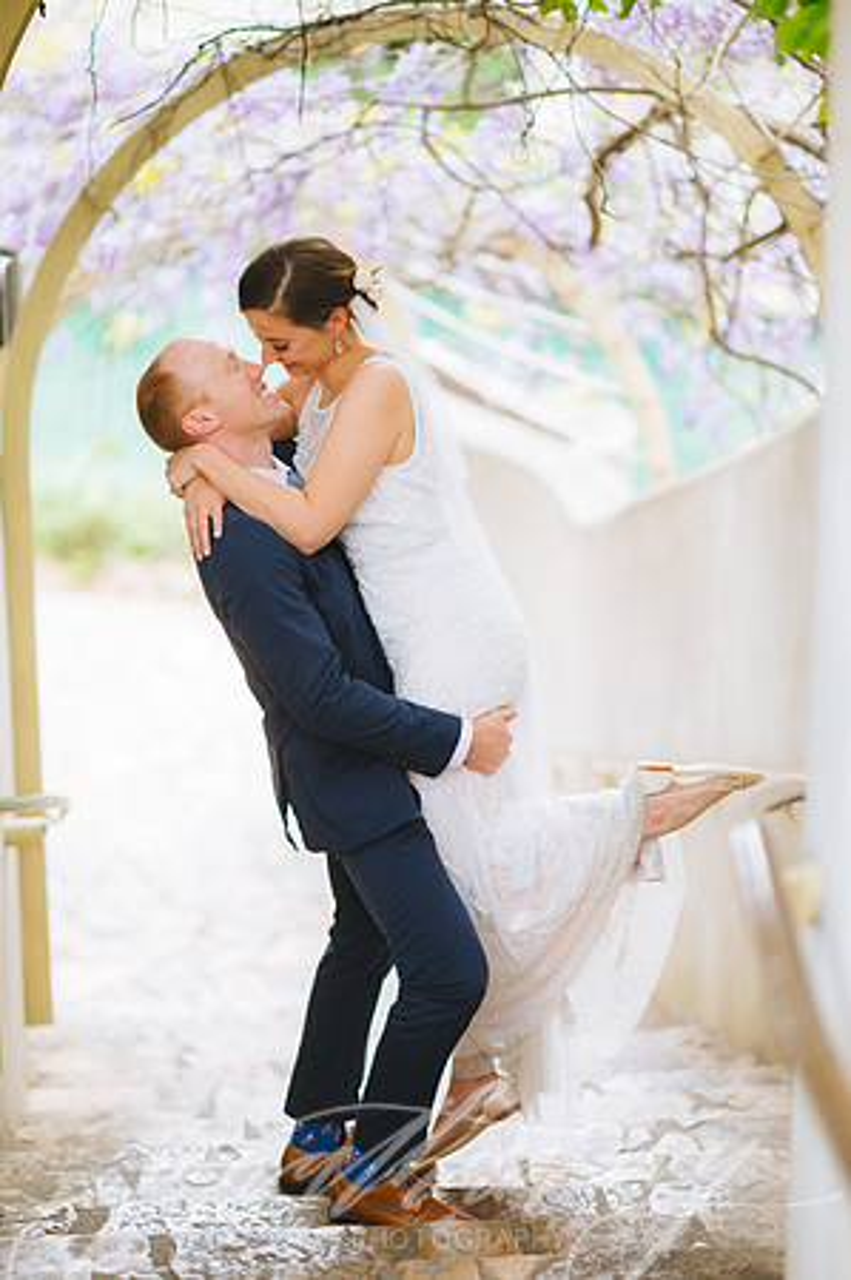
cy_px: 640
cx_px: 426
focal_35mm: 85
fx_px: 3021
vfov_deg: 23.9
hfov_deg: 16.0
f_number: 1.6
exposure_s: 1/640
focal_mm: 85
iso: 400
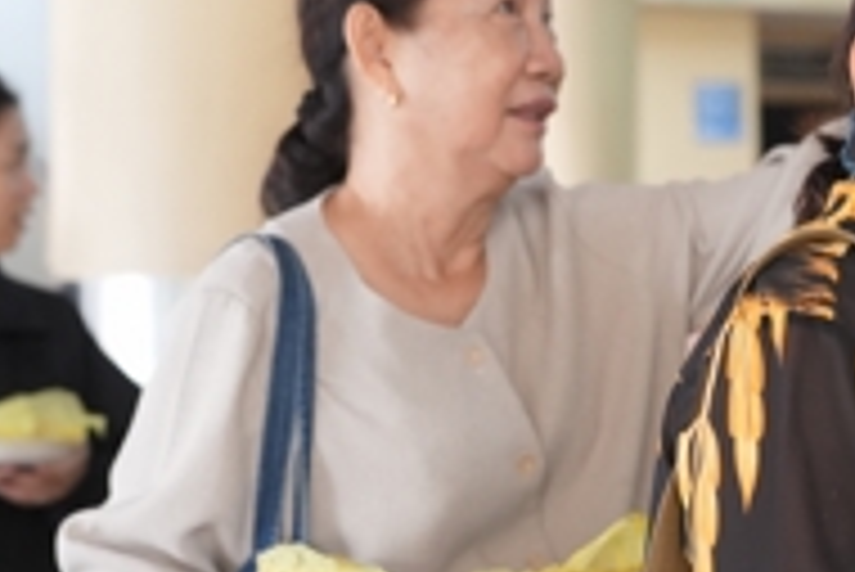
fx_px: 2923
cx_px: 1026
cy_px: 313
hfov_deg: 16.0
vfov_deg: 11.2
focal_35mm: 123
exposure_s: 1/200
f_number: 2.8
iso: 1600
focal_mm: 36
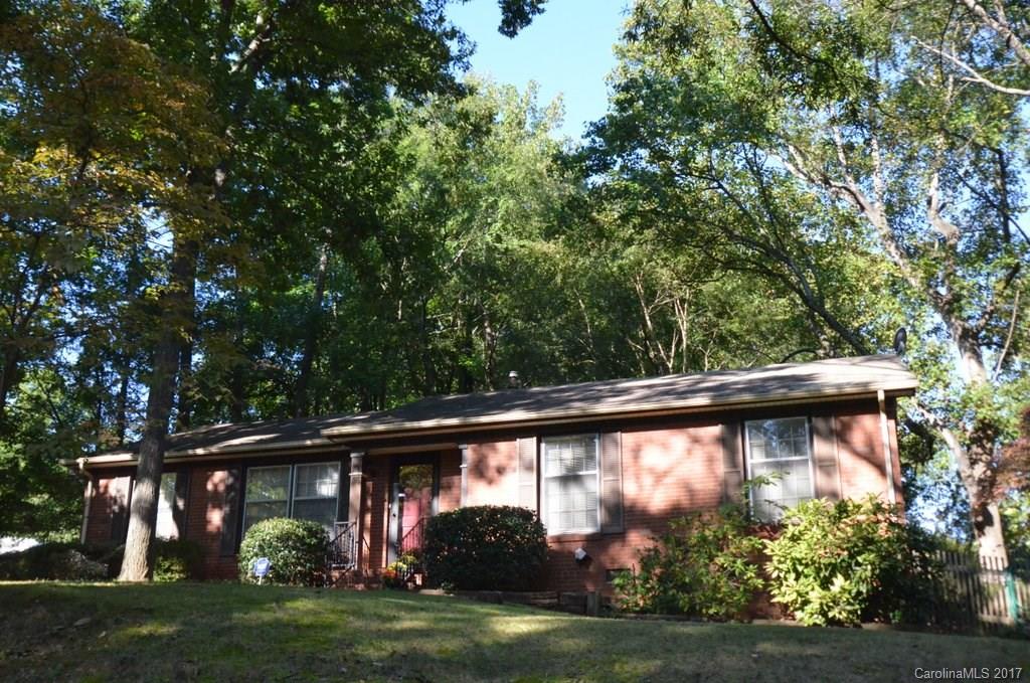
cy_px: 342
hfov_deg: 53.2
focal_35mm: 36
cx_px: 515
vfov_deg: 36.7
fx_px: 1028
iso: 4500
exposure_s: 1/4000
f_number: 4.5
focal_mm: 24
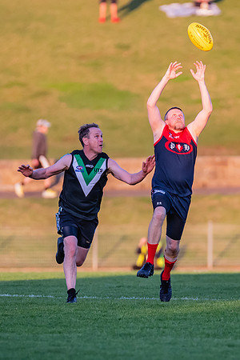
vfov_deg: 2.8
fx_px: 7401
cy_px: 205
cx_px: 171
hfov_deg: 1.9
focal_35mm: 740
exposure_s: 1/1600
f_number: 3.5
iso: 800
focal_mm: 300
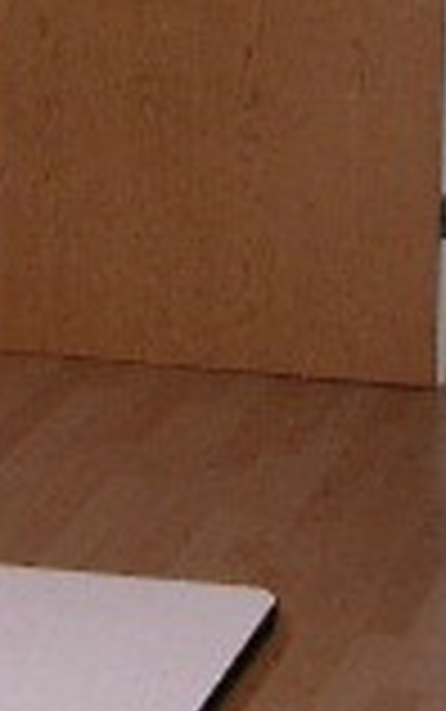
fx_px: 3087
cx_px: 99
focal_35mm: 159
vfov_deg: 13.0
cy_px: 58
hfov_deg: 8.3
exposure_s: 1/60
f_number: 2.6
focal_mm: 7.6
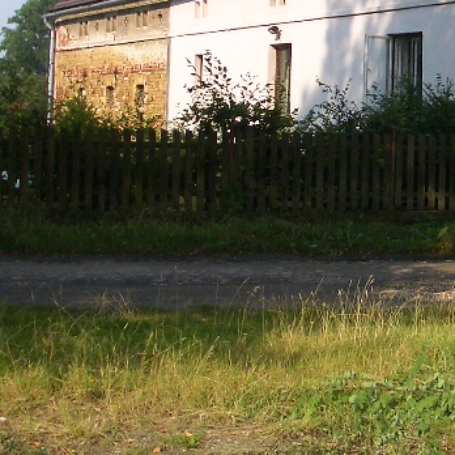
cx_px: 422
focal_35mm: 91
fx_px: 1353
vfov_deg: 18.8
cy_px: 51
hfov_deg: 18.7
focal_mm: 5.8
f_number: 4.3
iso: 50
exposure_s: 1/400
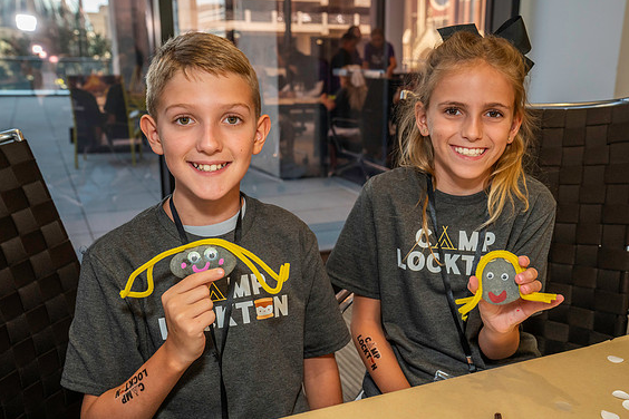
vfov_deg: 36.9
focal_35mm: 36
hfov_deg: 53.1
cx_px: 321
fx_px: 629
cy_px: 209
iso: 1600
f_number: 5.6
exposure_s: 1/200
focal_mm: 35
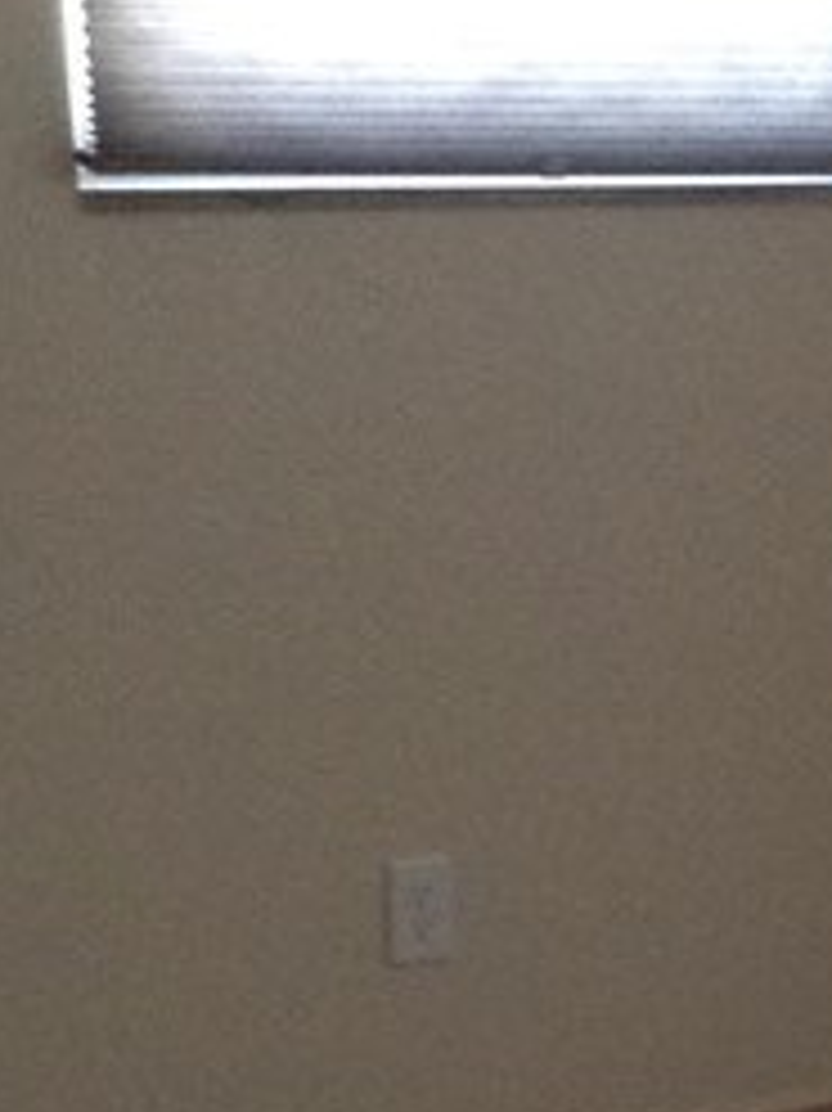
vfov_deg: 14.2
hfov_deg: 10.4
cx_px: 1255
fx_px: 4394
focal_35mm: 137
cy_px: 1071
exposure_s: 1/24
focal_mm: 3.3
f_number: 2.4
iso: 160
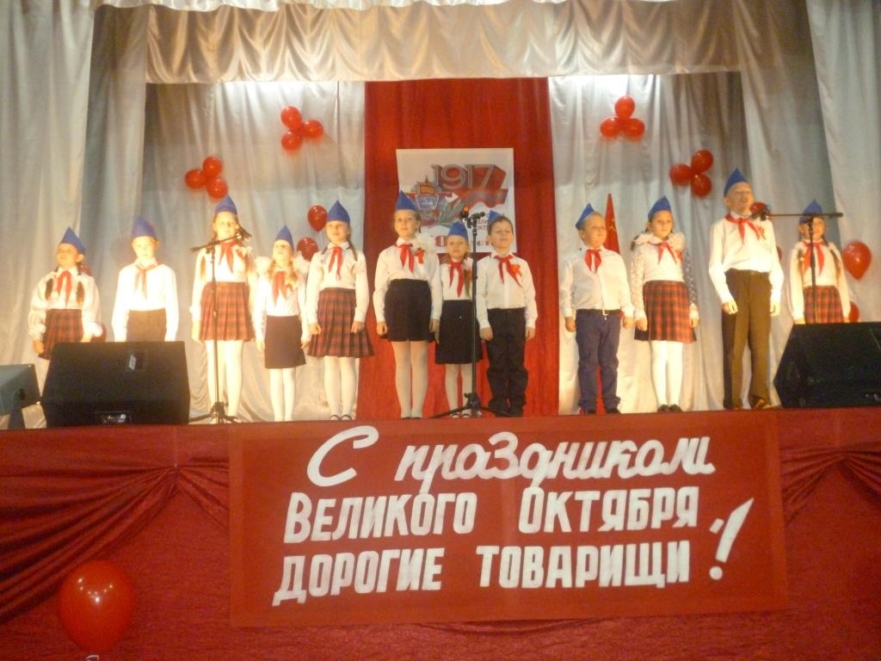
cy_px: 330
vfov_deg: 44.2
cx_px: 440
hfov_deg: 56.8
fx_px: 814
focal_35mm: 32
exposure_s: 1/60
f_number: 2.9
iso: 500
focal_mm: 5.7
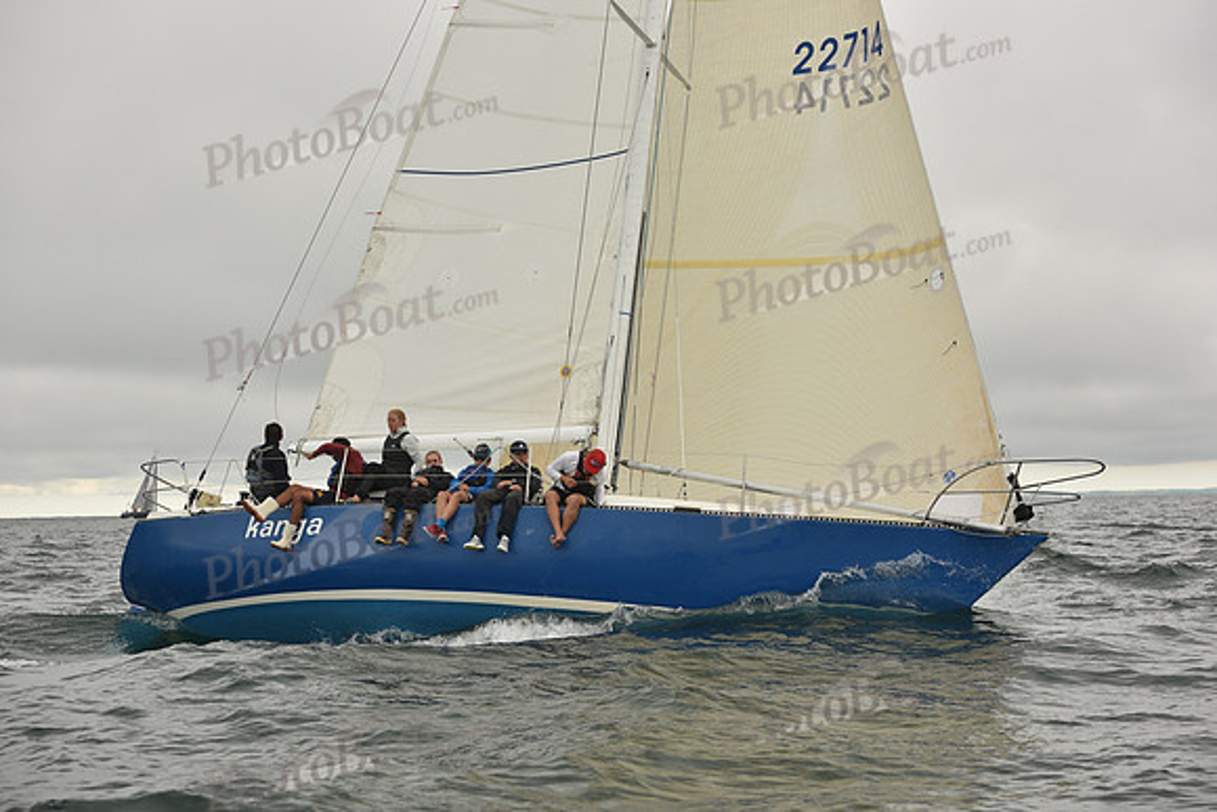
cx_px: 608
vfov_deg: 19.5
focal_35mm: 70
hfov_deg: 28.8
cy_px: 406
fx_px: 2367
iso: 320
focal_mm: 70
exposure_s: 1/800
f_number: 6.3
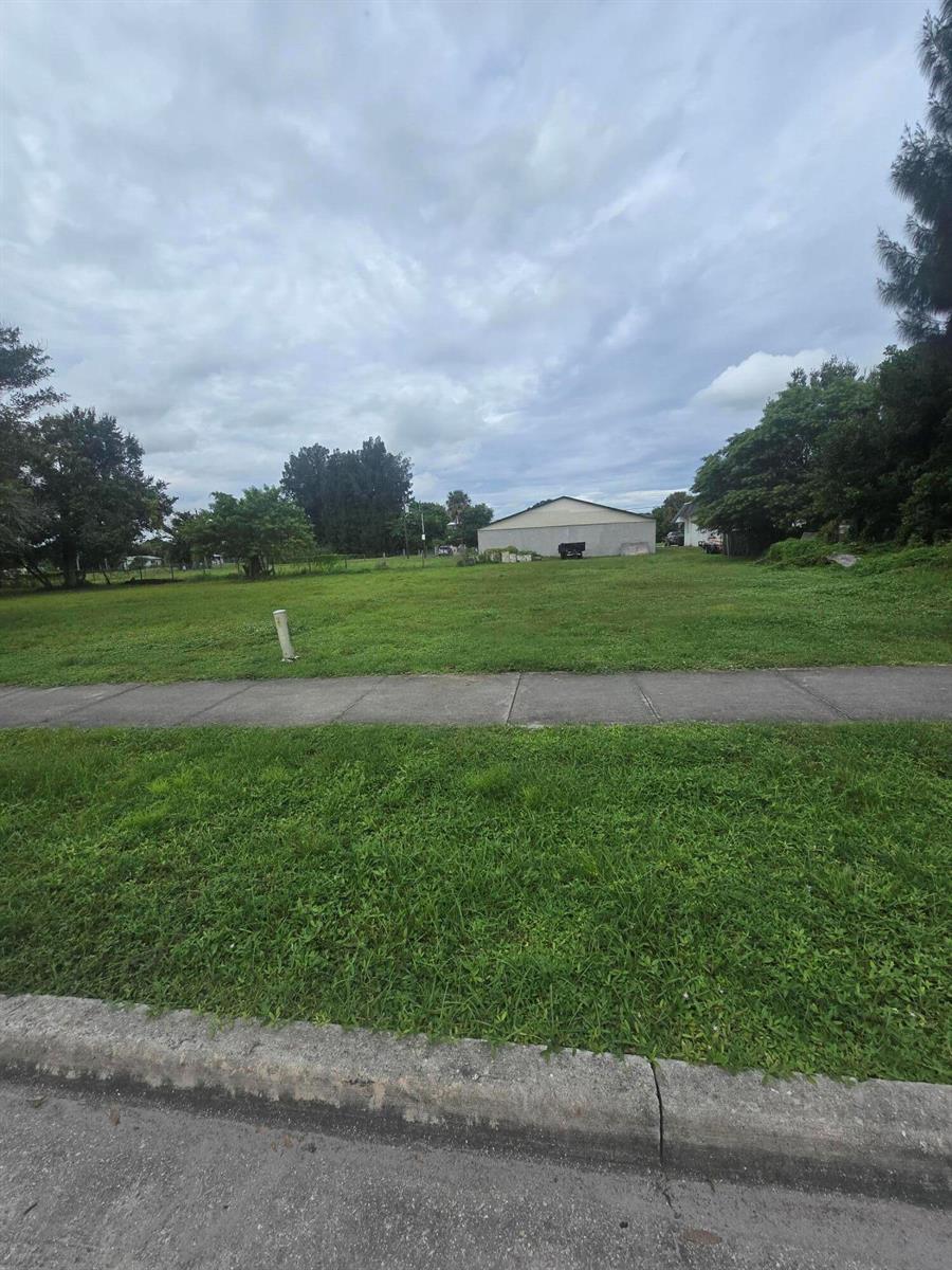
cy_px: 635
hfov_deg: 89.9
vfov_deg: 106.2
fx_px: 477
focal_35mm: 13
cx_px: 476
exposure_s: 1/2723
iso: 50
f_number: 2.2
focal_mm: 2.2
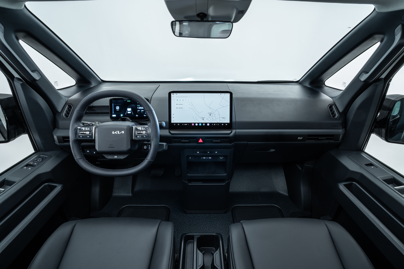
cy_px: 134
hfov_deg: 96.7
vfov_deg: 73.7
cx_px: 202
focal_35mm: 16
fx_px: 180
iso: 100
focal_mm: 16
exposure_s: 1
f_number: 13
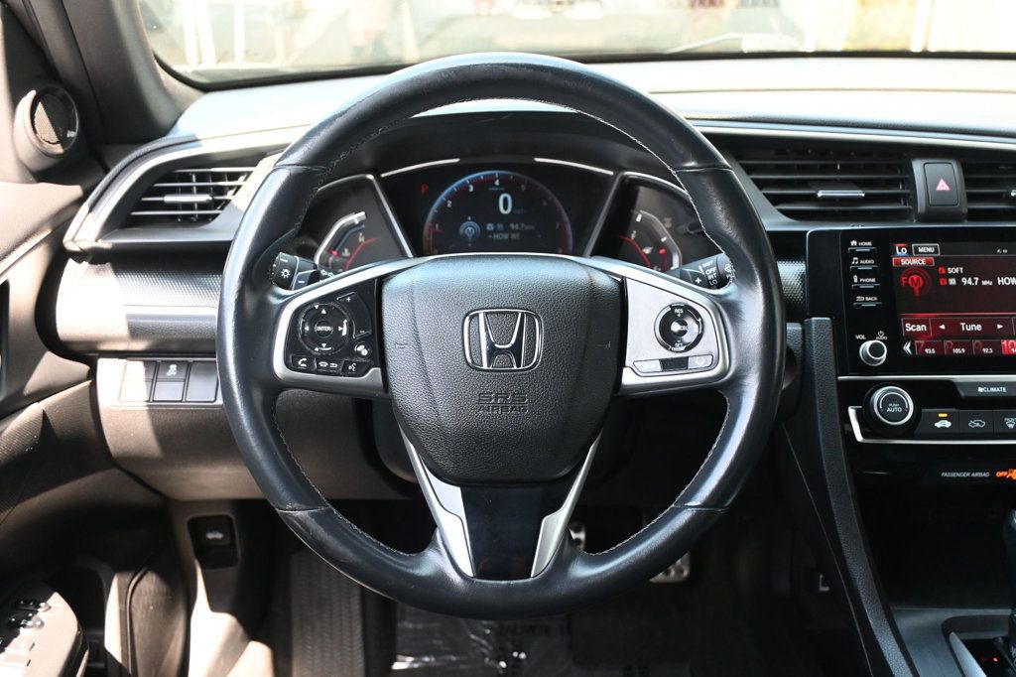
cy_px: 338
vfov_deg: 34.2
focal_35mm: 39
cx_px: 508
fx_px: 1100
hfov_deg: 49.6
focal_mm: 26
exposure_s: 1/125
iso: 1400
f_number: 4.5
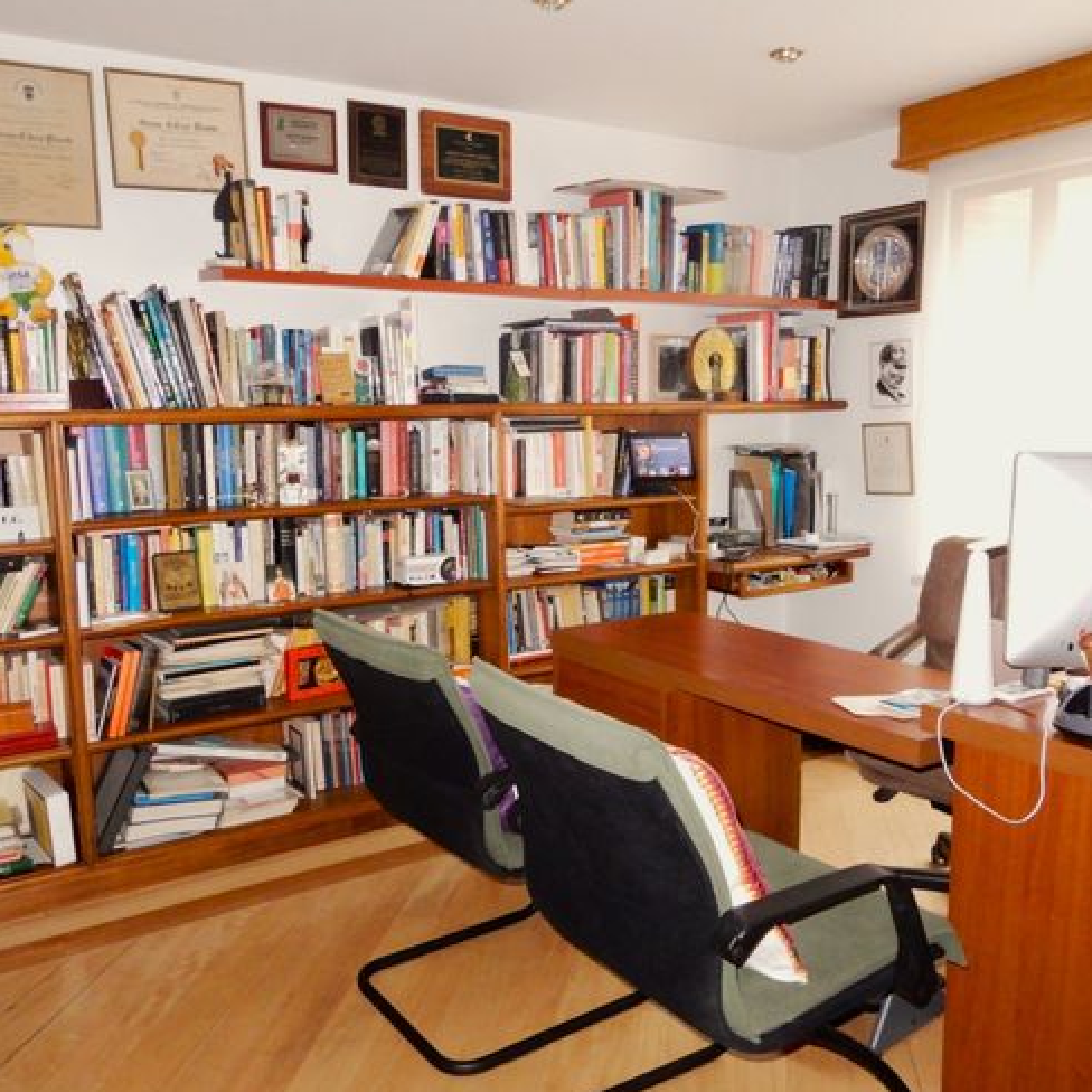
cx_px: 529
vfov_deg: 55.6
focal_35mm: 29
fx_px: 1035
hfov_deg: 55.6
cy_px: 548
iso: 800
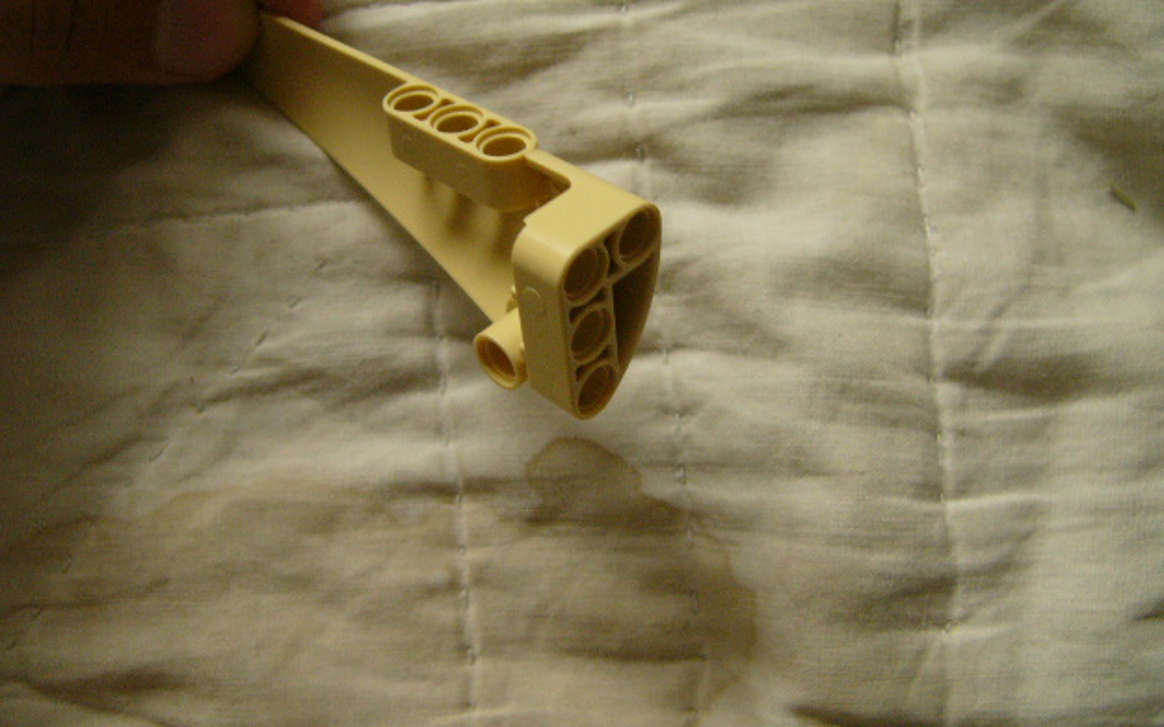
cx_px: 588
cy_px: 325
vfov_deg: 32.7
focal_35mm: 39
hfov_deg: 50.4
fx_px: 1237
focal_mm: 6
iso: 200
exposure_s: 1/30
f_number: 2.8
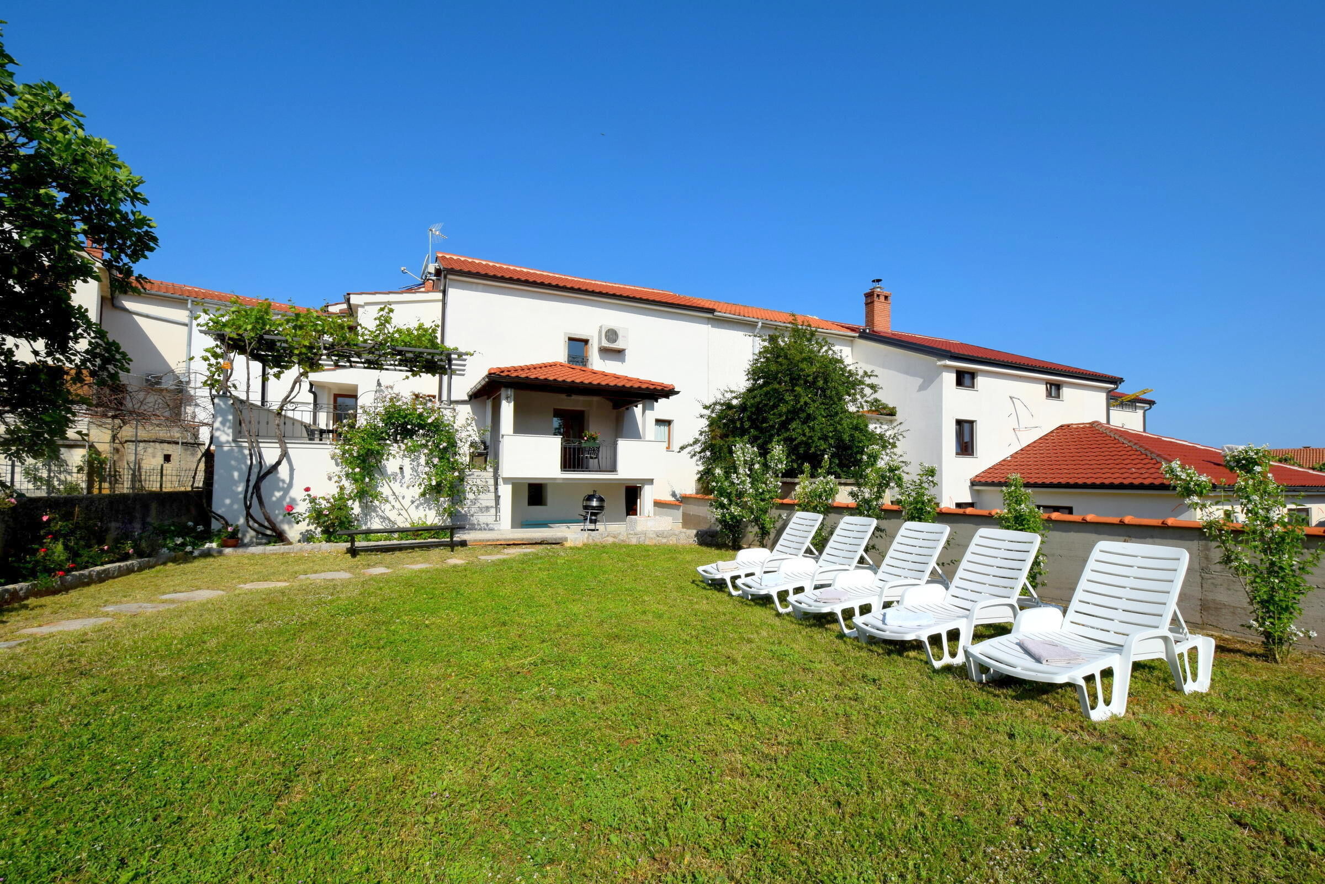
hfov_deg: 100.4
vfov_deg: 77.3
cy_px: 442
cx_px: 662
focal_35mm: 15
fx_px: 552
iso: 200
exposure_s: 1/500
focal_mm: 10
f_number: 11
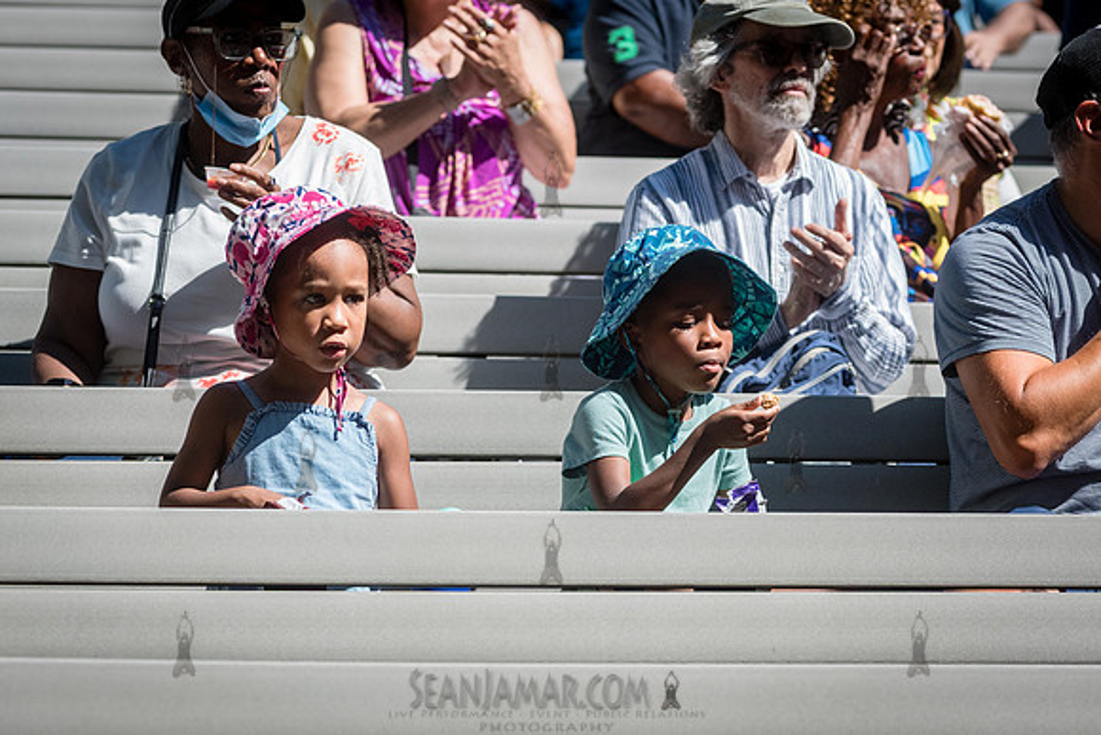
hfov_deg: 11.4
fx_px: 5517
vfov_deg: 7.6
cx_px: 647
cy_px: 354
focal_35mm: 180
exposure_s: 1/4000
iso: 1000
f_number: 5.6
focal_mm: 135
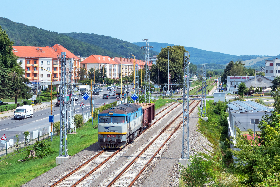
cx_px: 139
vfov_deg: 23.4
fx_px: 451
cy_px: 93
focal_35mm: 58
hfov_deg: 34.5
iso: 125
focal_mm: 38
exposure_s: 1/640
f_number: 9
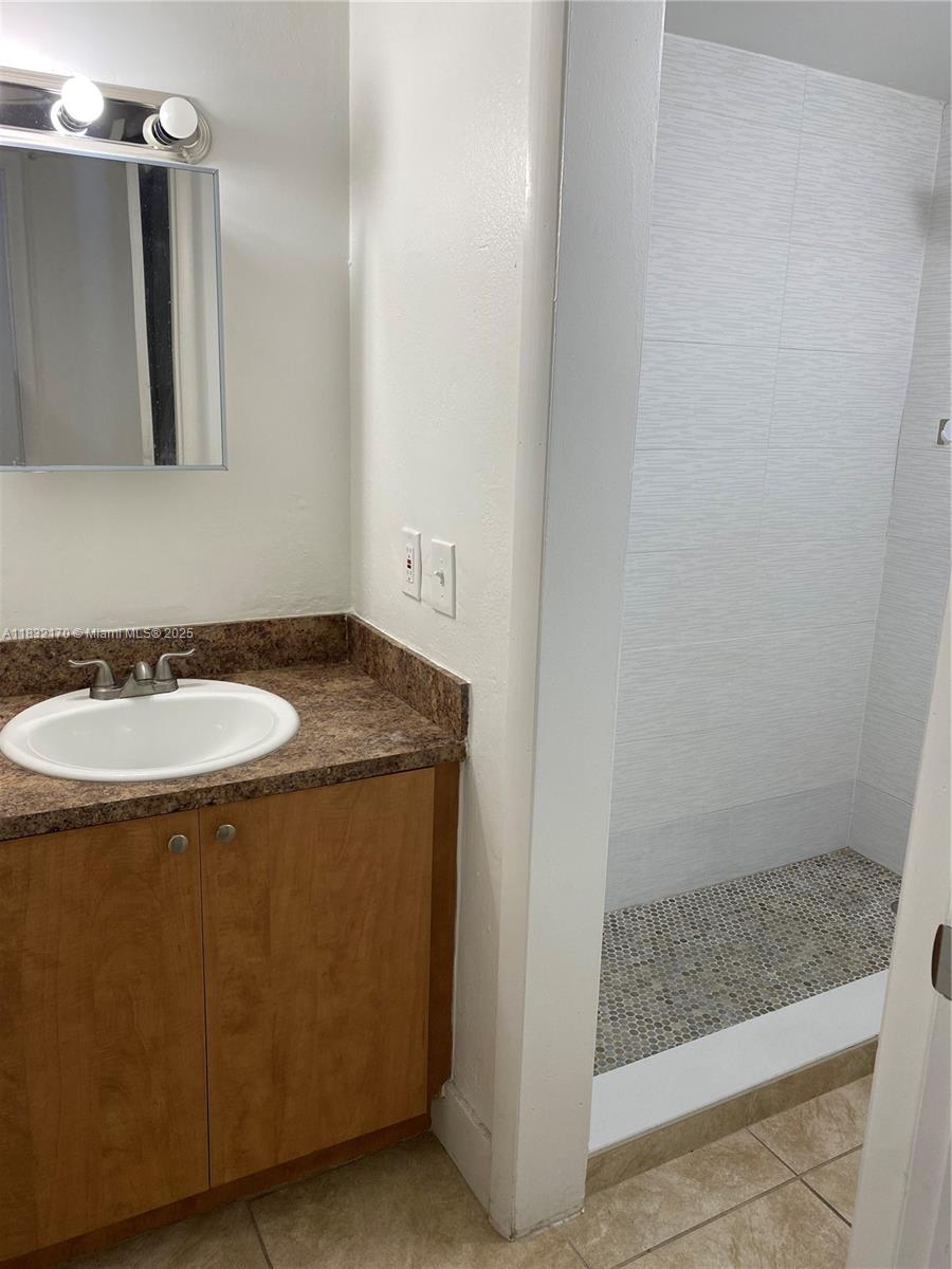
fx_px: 953
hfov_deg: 53.1
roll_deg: -2.0
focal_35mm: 26
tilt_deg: -12.4
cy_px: 634
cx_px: 476
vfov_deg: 67.3
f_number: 1.8
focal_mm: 4.25
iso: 80
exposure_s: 1/120
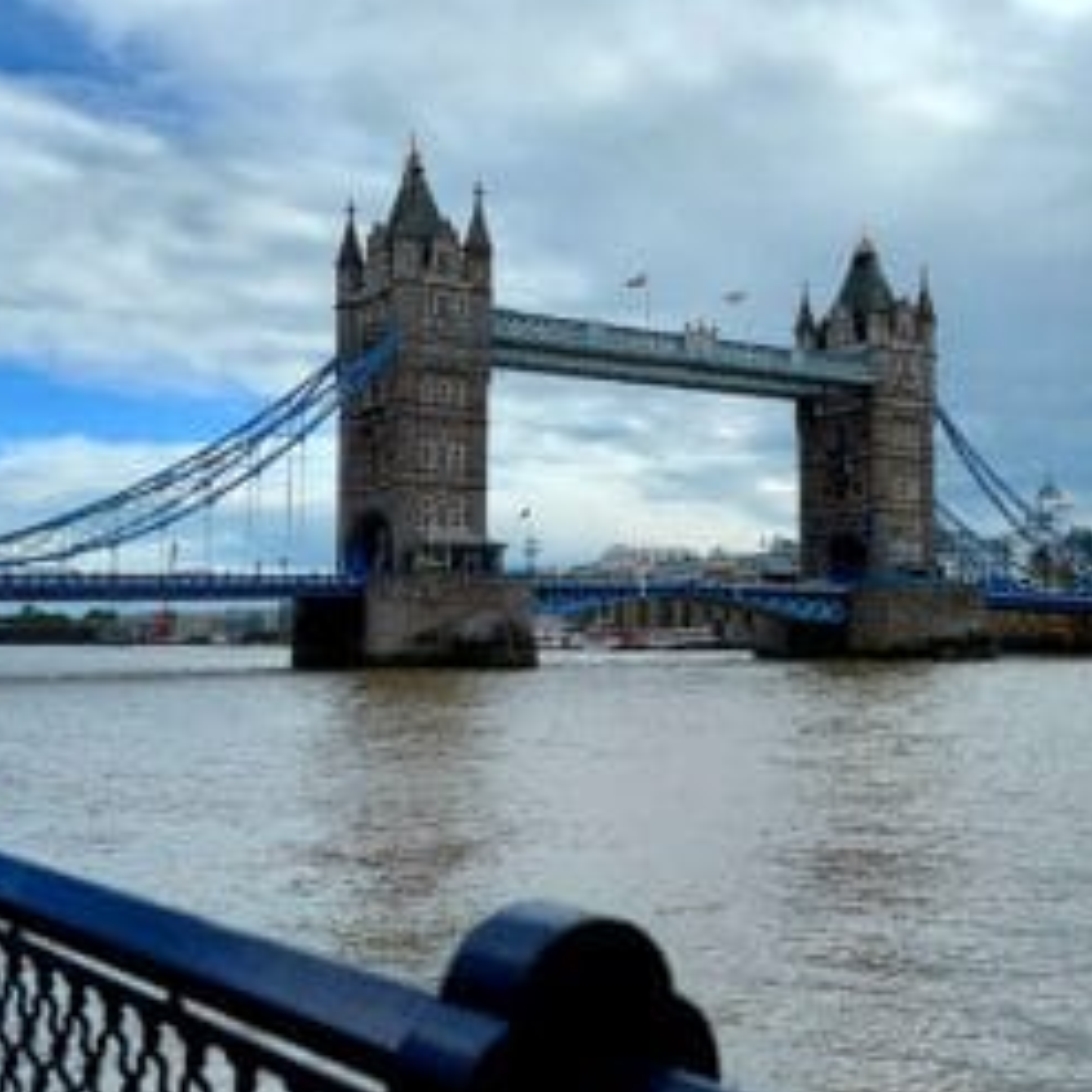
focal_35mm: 43
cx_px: 701
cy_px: 464
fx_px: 1535
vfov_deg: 39.1
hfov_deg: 38.8
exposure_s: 1/2000
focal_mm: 5.23
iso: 32
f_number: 1.8
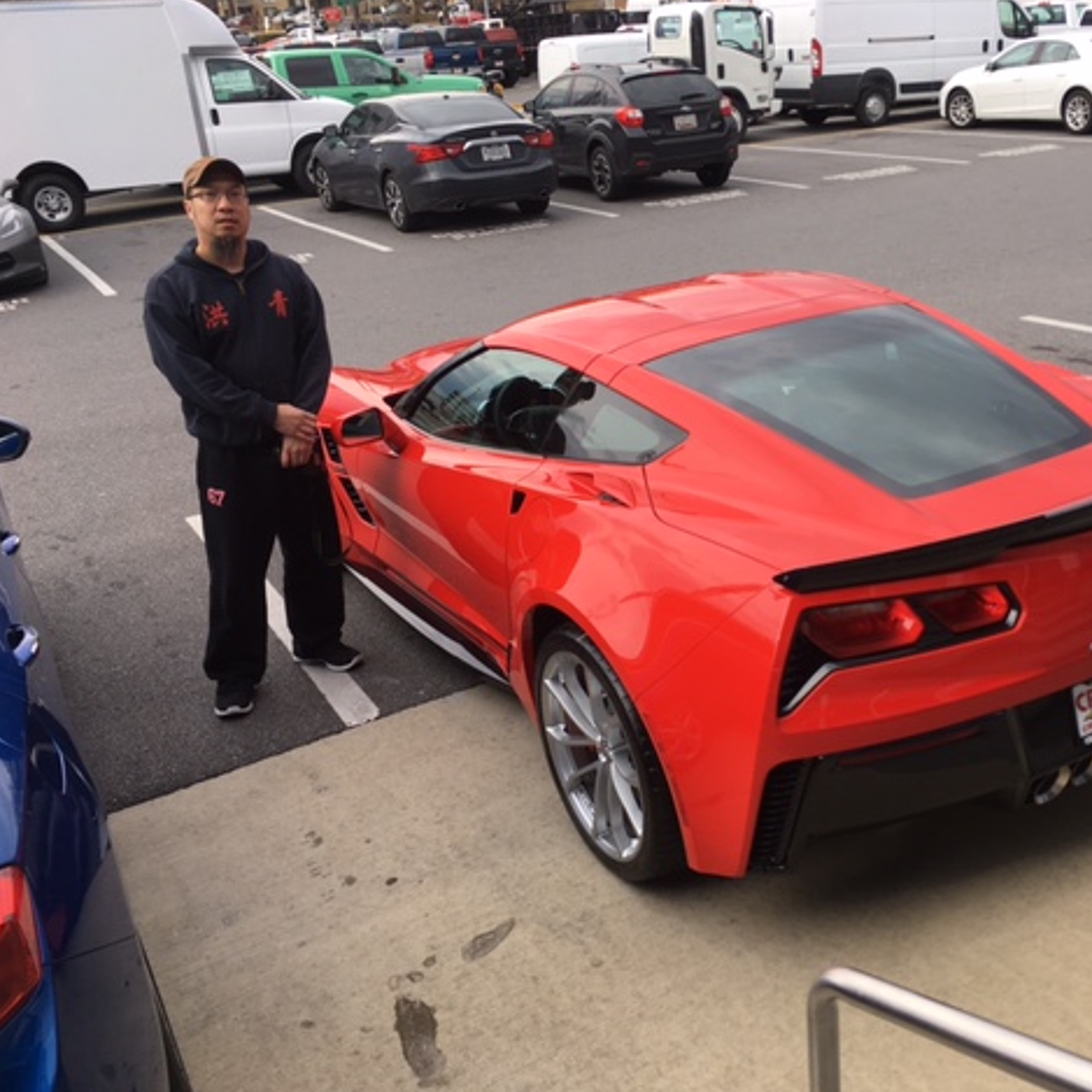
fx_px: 1249
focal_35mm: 35
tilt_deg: -23.9
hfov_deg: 46.5
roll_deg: +3.8
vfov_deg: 47.2
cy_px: 547
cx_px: 726
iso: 25
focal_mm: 4.15
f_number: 2.2
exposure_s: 1/346
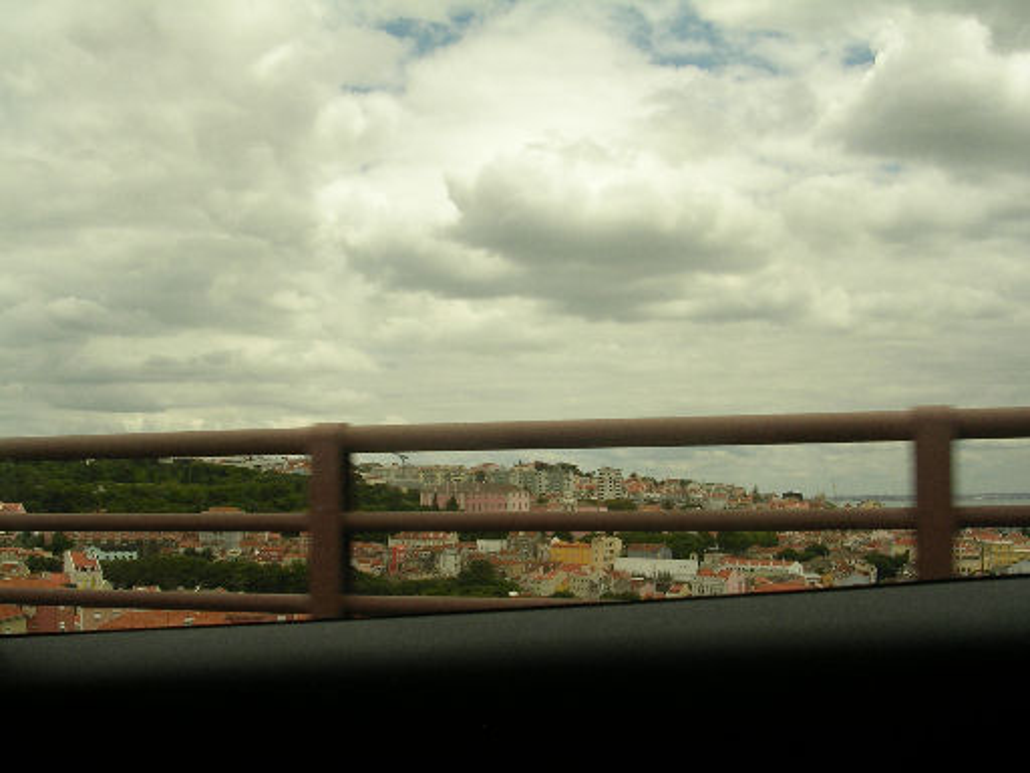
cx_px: 515
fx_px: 1131
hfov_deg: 49.0
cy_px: 386
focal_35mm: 38
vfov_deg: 37.7
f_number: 5.6
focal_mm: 5.8
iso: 50
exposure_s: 1/385
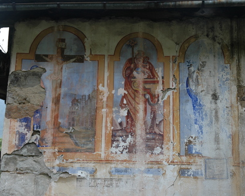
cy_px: 98
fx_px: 421
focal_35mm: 58
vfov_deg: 26.3
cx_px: 136
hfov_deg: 32.4
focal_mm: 34
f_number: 5
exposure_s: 1/100
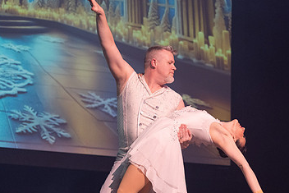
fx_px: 1389
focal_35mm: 173
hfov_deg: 11.9
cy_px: 140
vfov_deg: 7.9
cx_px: 158
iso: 1600
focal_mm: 90
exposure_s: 1/400
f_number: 2.8
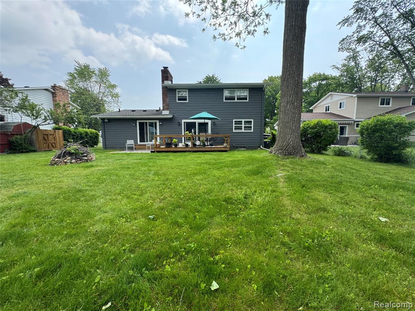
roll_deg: +0.5
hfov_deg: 102.1
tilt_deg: -5.9
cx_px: 208
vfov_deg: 85.7
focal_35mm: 14
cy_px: 156
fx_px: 168
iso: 40
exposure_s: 1/445
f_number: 2.2
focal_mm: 2.22
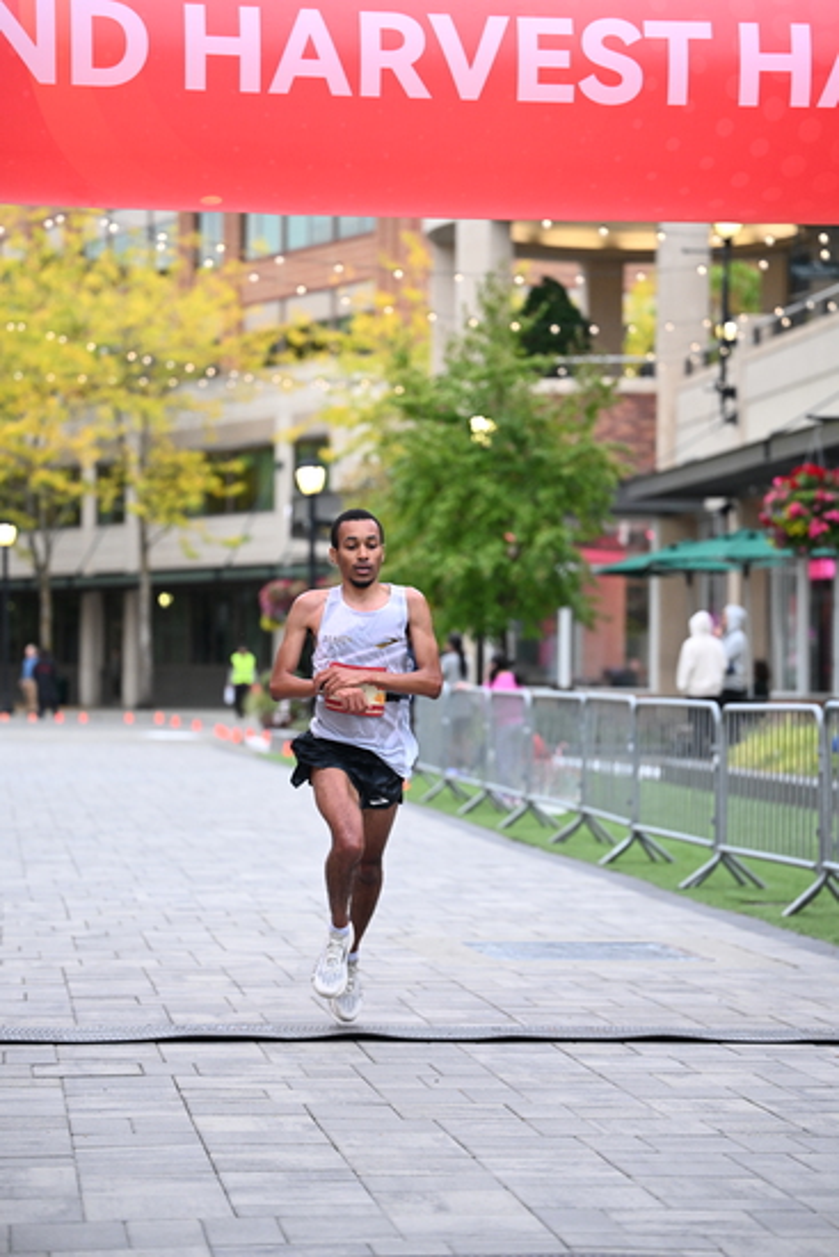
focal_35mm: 93
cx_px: 420
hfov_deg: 14.7
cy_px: 628
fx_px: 3249
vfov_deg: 21.9
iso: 1600
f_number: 2.8
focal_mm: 93
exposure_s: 1/800
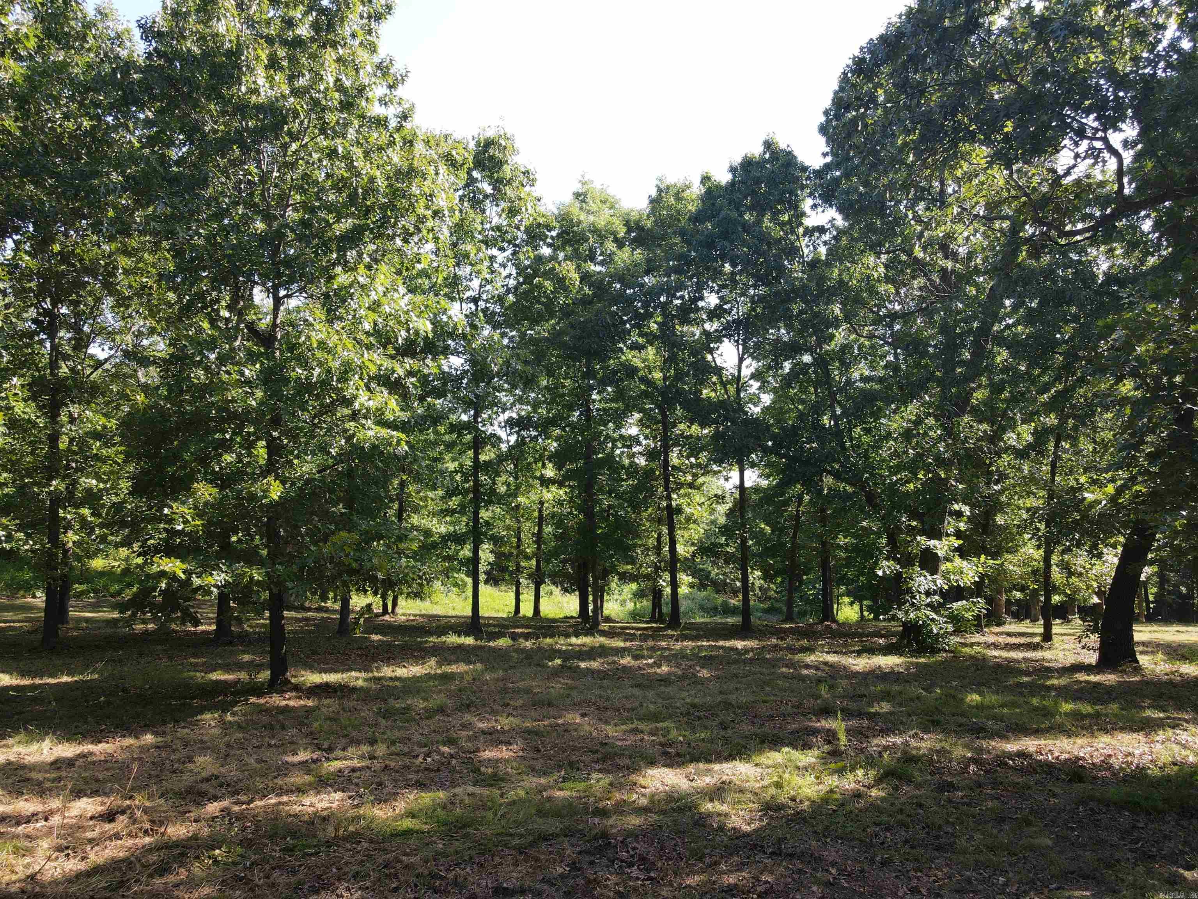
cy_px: 450
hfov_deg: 71.6
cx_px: 599
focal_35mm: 24
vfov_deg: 56.8
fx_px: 831
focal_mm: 4.5
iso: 100
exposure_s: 1/120
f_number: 2.8
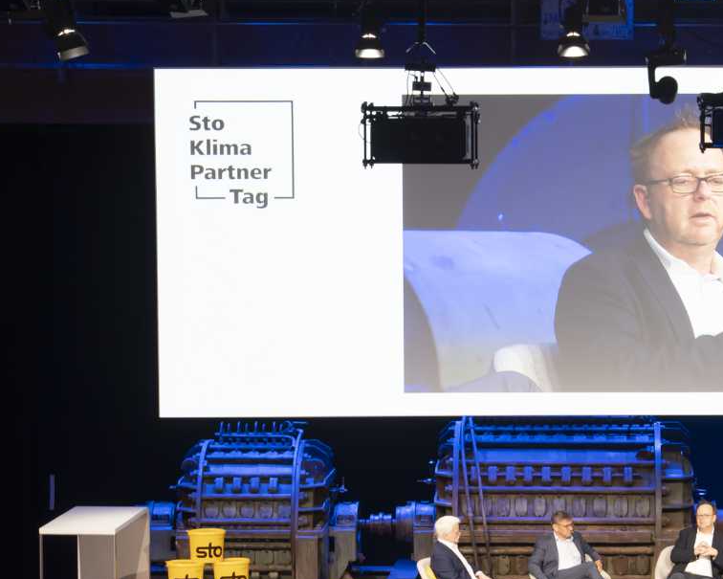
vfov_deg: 11.0
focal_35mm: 140
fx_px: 2996
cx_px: 620
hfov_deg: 13.7
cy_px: 428
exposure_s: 1/25
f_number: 5
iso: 400
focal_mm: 47
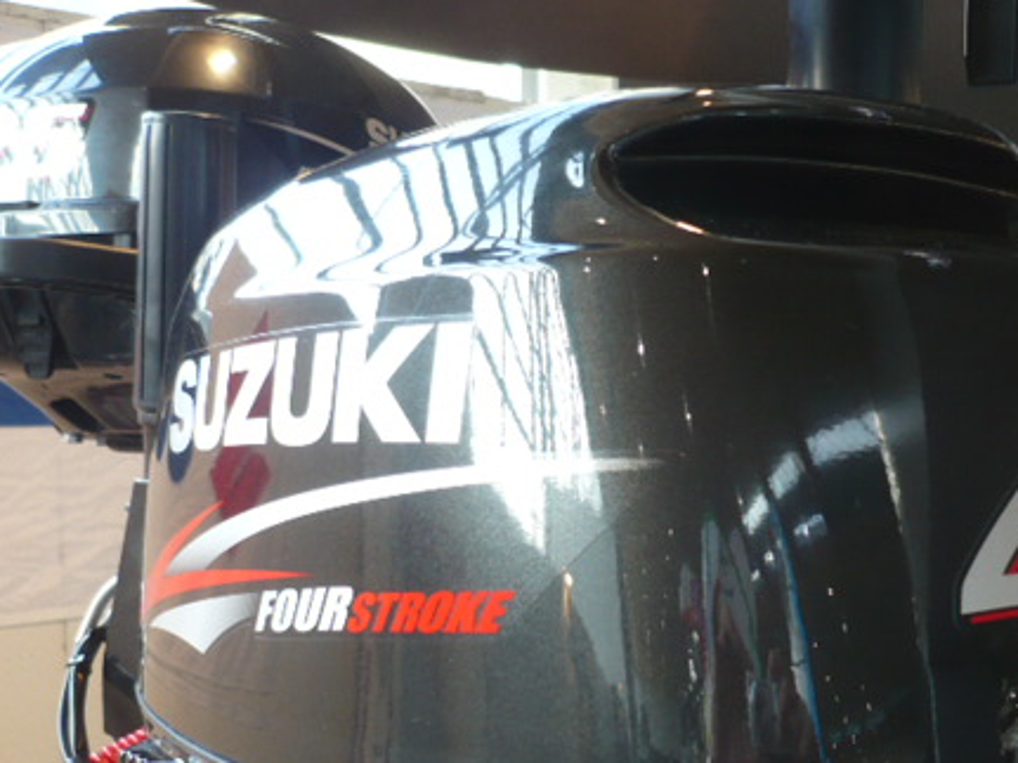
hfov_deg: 36.1
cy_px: 541
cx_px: 751
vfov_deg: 27.7
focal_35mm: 52
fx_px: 1529
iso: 125
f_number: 2.8
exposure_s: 1/30
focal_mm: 5.8
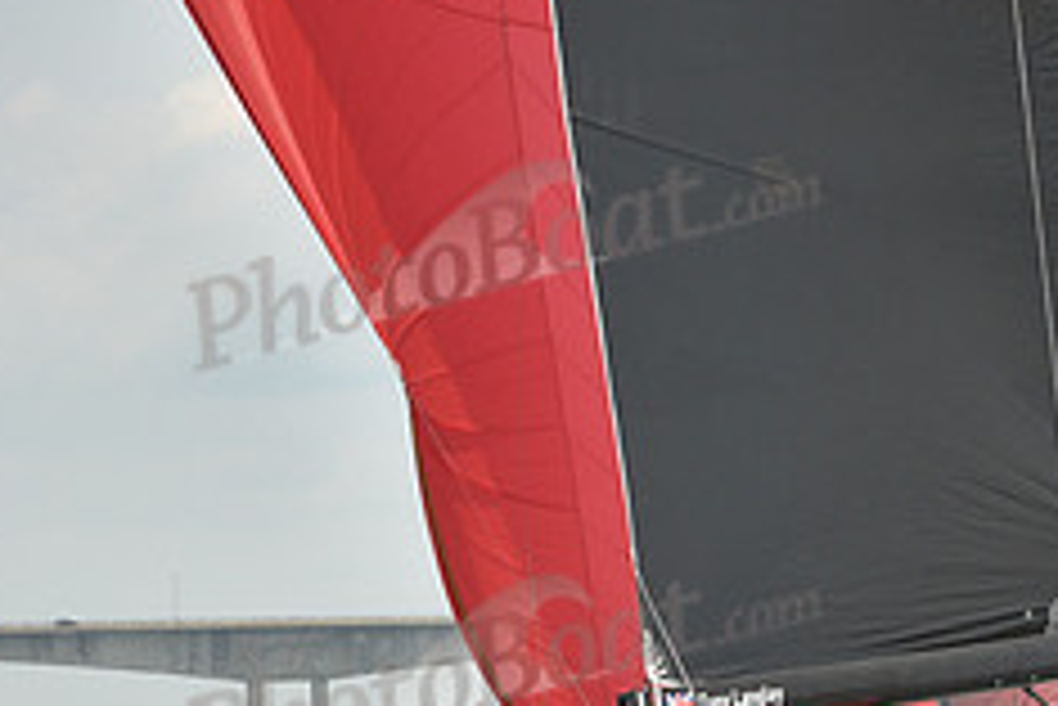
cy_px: 839
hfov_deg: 4.2
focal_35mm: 494
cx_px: 1058
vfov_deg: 2.8
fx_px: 14526
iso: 400
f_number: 10
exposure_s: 1/1000
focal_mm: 200
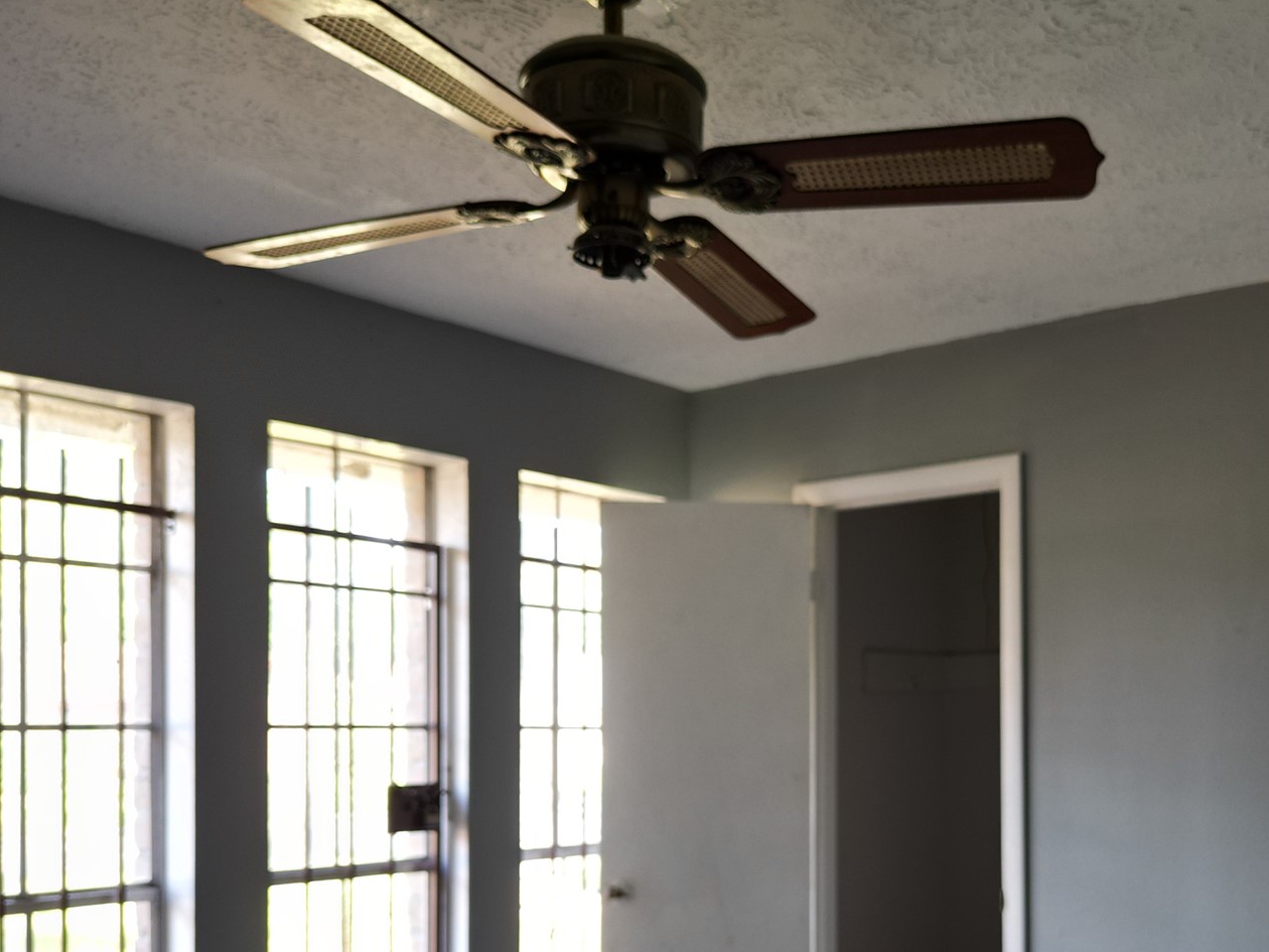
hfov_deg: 47.4
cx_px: 804
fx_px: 1430
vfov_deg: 35.9
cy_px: 730
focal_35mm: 39
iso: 100
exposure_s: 1/50
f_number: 1.7
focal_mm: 6.72
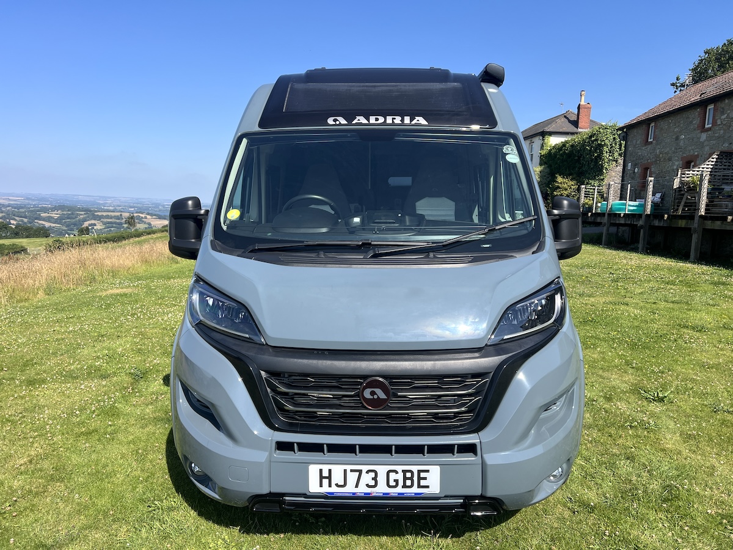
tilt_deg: -6.9
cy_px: 275
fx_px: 551
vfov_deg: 53.1
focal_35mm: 26
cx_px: 366
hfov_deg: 67.3
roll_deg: -2.5
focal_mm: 5.7
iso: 50
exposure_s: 1/2994
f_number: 1.5
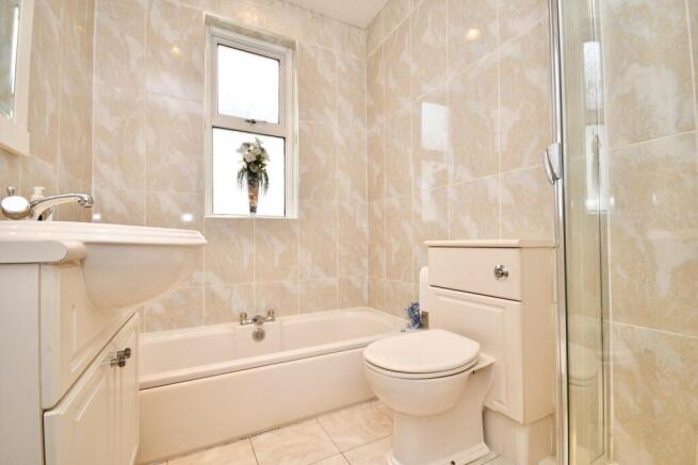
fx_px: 291
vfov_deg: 77.4
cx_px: 349
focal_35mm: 15
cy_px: 232
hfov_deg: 100.4
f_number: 4.5
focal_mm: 10
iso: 200
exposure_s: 1/80
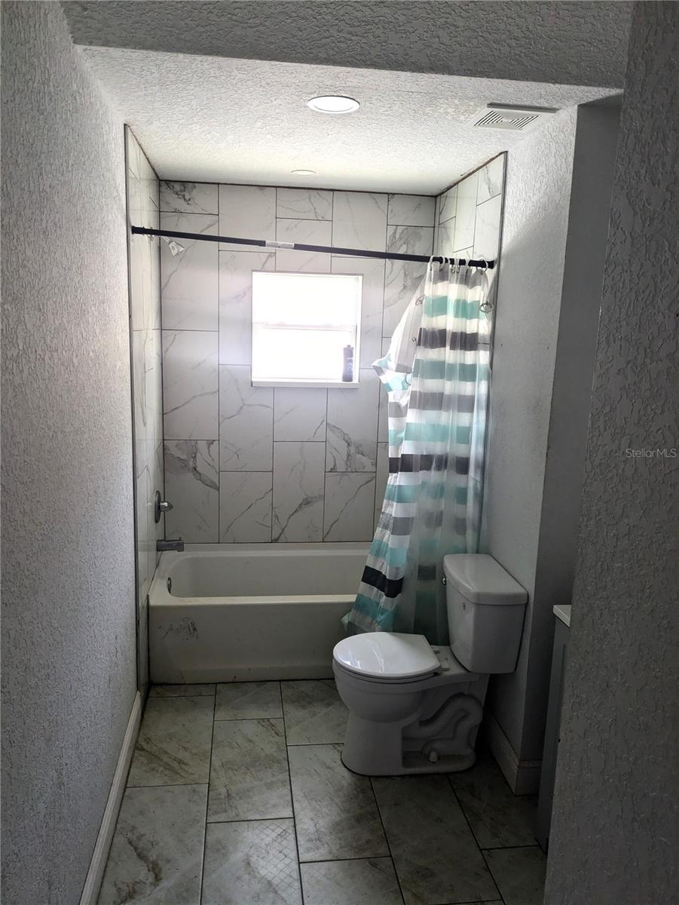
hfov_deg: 54.9
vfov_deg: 69.4
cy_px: 452
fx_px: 653
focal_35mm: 25
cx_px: 340
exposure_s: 1/100
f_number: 1.89
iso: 253
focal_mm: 5.43
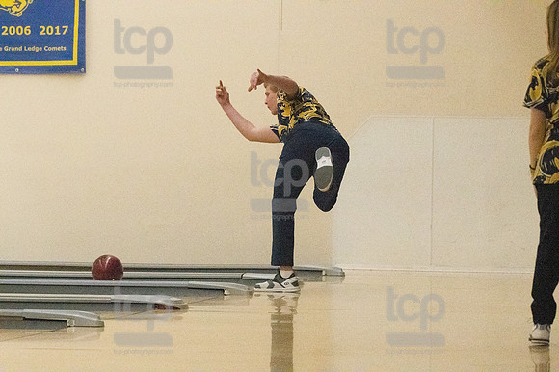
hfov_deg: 13.4
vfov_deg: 9.0
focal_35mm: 153
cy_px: 186
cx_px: 280
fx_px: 2374
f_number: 4.5
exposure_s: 1/1250
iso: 10000
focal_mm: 102
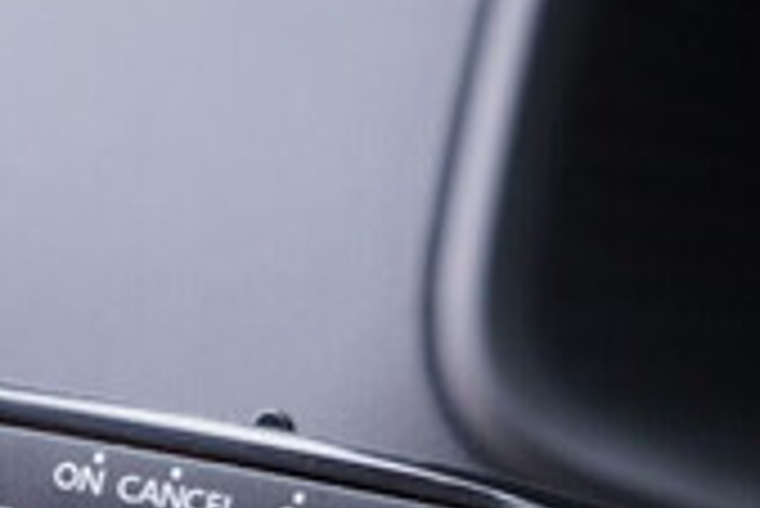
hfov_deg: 17.5
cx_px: 288
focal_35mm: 117
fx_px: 2472
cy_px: 515
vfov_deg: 11.6
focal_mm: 24
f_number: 2.8
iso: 250
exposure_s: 1/40
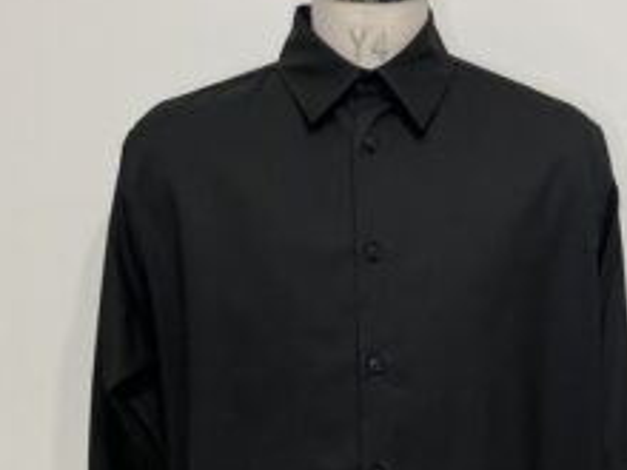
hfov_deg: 37.4
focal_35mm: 51
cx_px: 370
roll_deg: -0.3
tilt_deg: -11.9
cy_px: 367
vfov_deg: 28.0
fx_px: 924
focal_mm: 3.99
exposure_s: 1/50
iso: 100
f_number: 1.8
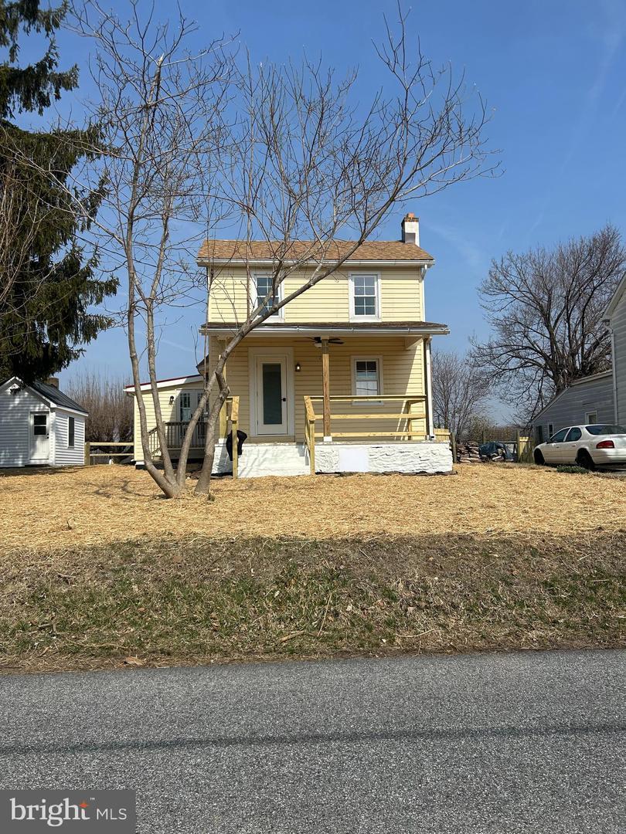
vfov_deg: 67.3
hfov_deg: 53.1
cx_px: 313
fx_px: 627
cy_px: 417
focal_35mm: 26
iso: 50
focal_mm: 5.7
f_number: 1.5
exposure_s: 1/6579
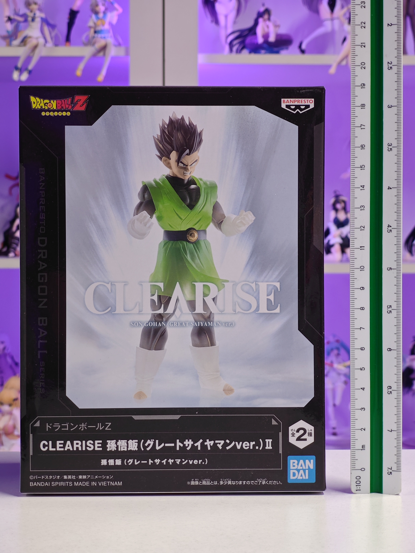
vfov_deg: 24.4
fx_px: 1279
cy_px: 276
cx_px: 208
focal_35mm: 80
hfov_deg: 18.4
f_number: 2.4
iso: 400
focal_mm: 7.48
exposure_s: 1/16.1
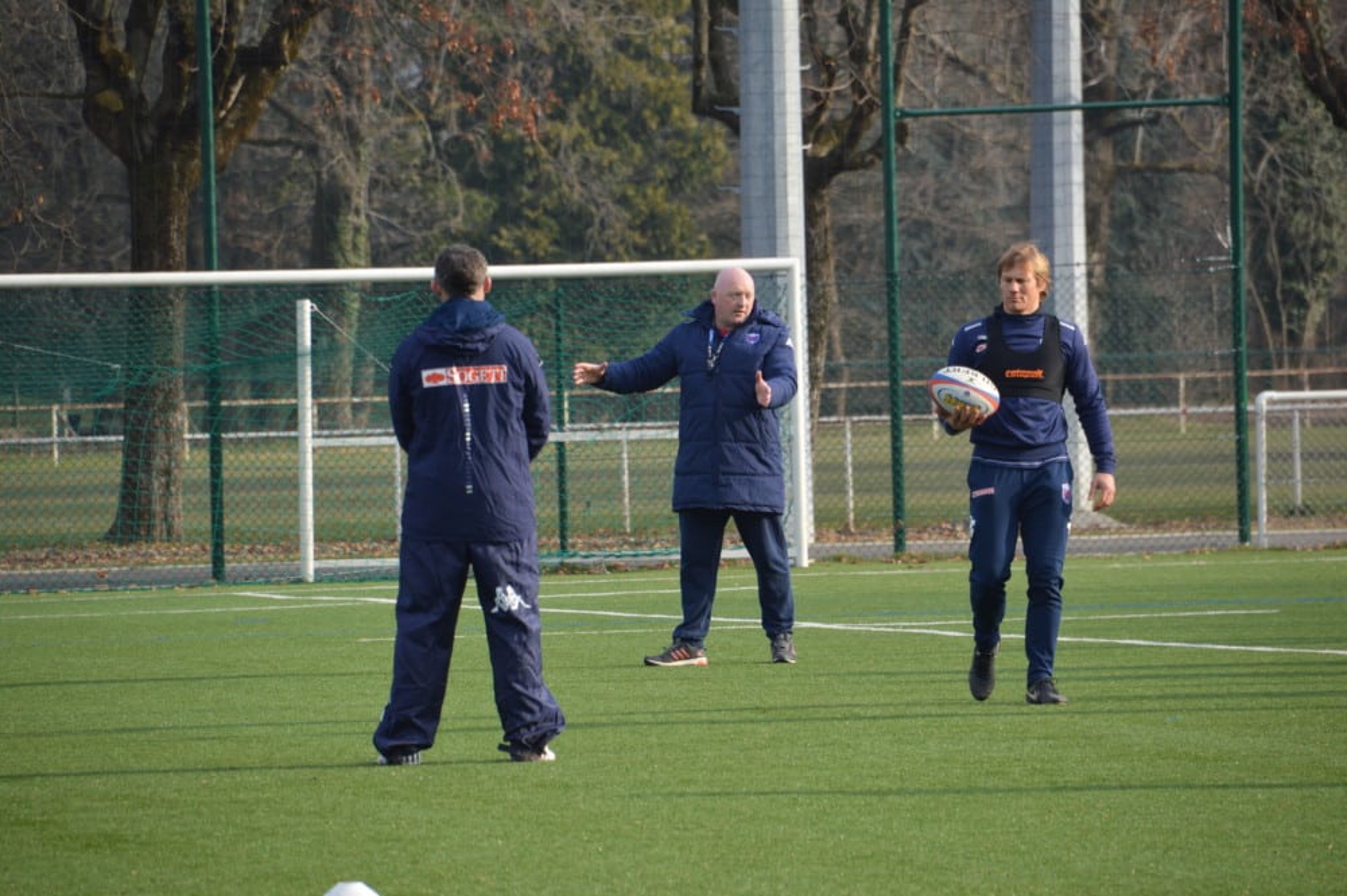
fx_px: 11215
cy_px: 448
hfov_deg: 6.9
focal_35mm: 300
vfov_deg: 4.6
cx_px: 674
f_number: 6.3
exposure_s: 1/500
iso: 400
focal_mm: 200
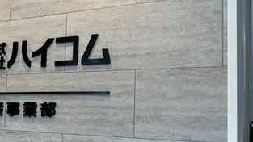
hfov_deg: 32.8
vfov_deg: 20.7
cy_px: 89
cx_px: -5
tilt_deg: +5.1
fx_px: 389
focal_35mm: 58
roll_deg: -2.3
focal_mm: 5.7
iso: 50
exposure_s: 1/120
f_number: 1.5
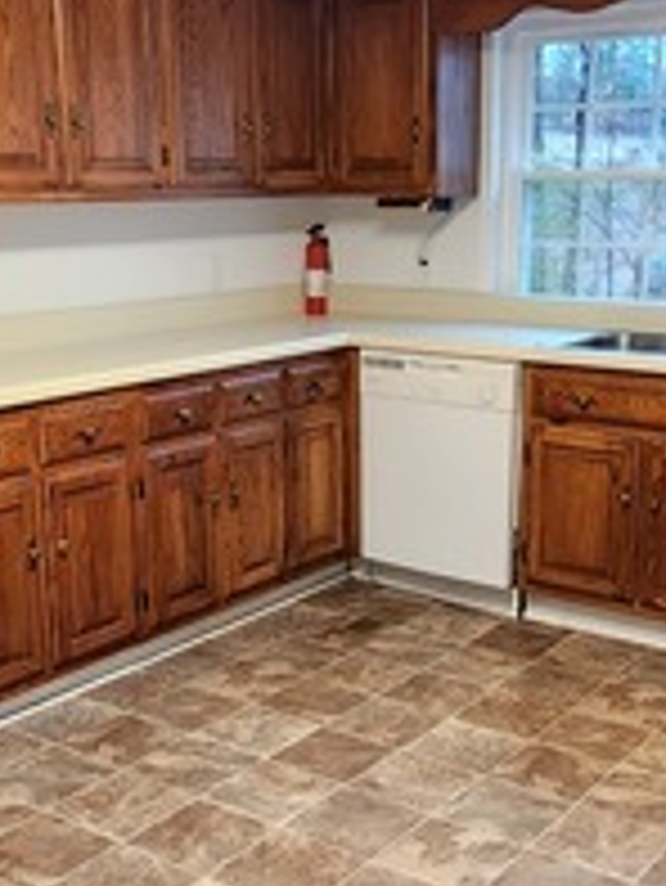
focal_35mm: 44
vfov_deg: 42.8
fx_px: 1128
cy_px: 497
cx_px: 364
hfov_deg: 32.9
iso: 320
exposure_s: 1/60
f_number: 2.2
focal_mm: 2.2
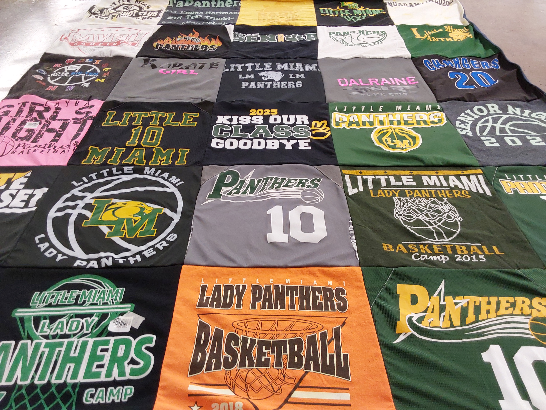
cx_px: 273
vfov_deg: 49.7
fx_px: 442
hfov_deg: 63.4
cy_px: 205
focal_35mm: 28
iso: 125
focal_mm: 2.91
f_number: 1.9
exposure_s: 1/50
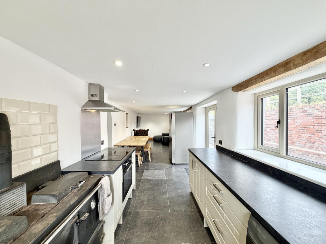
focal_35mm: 14
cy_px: 122
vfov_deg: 85.7
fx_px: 132
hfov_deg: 102.1
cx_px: 163
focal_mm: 2.22
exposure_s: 1/100
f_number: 2.2
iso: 100
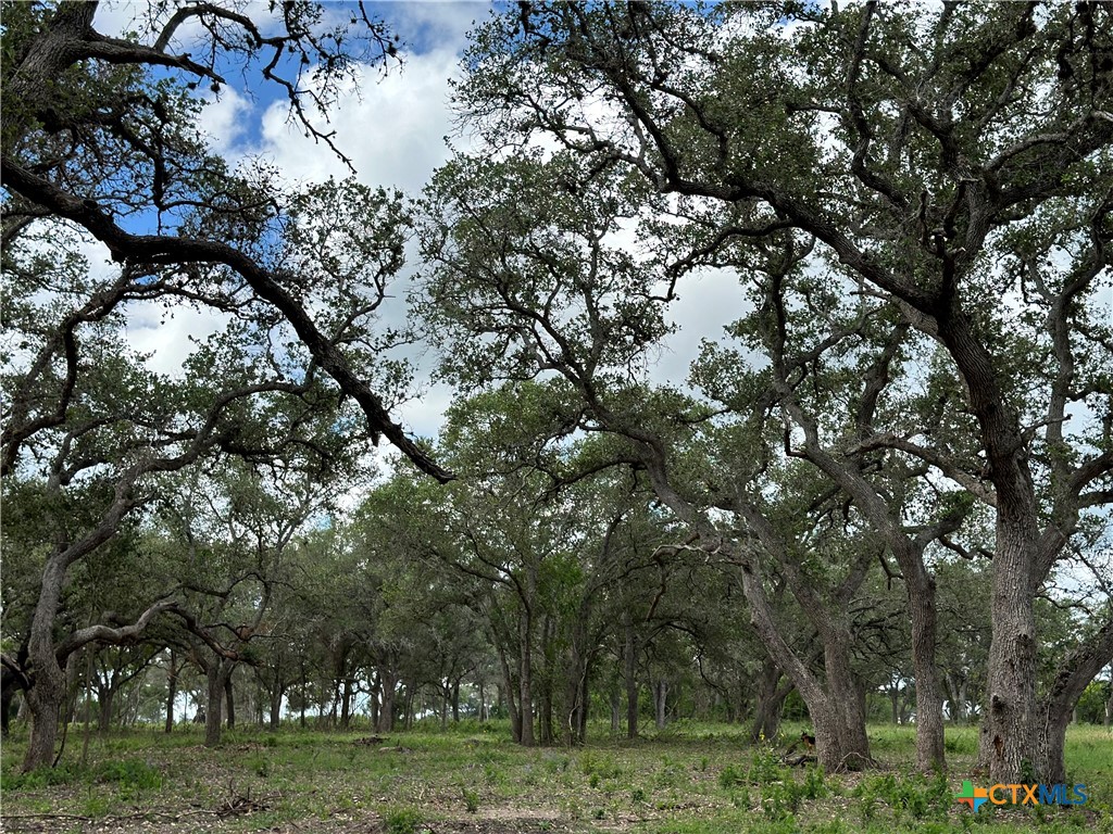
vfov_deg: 30.3
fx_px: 1543
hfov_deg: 39.7
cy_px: 417
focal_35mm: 48
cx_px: 556
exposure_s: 1/3367
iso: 100
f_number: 1.78
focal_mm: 6.86
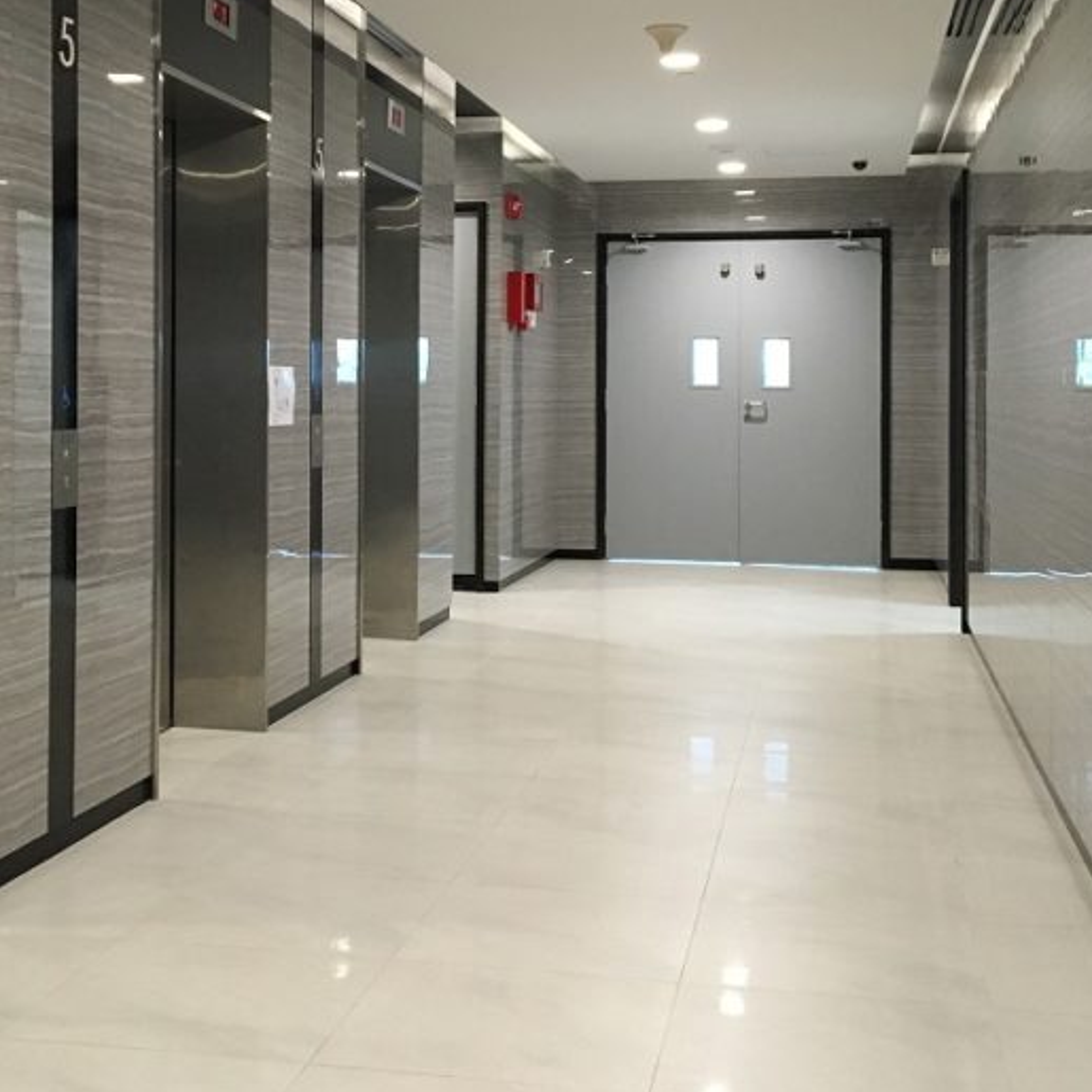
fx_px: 1820
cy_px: 388
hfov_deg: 33.3
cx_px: 439
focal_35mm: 51
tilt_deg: +0.1
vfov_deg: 33.2
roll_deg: +0.1
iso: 200
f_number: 2.2
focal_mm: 4.15
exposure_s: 1/33
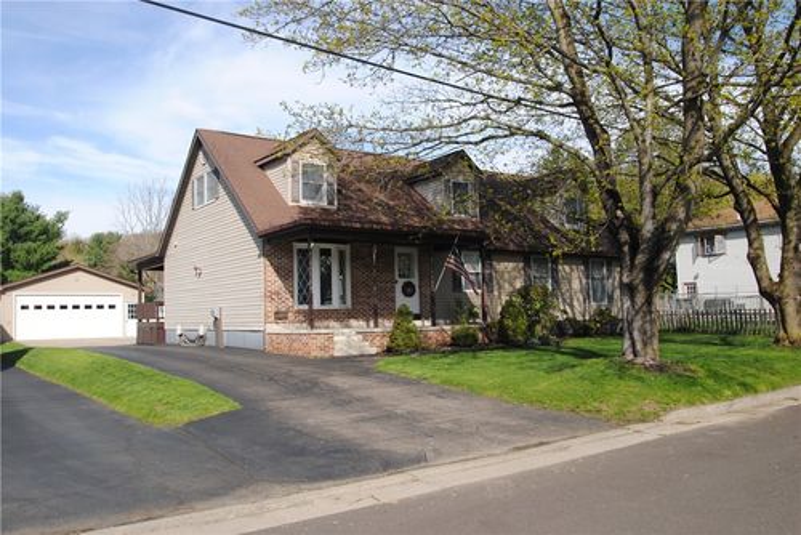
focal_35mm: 28
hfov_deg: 64.5
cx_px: 400
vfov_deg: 45.7
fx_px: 634
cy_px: 268
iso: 100
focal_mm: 19
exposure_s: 1/200
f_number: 8
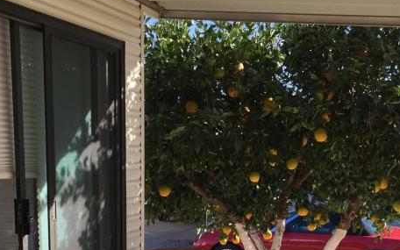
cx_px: 202
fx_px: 752
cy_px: 324
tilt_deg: -12.3
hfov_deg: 29.8
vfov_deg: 17.7
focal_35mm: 69
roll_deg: -0.5
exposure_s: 1/860
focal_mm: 4.15
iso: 32
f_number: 2.2
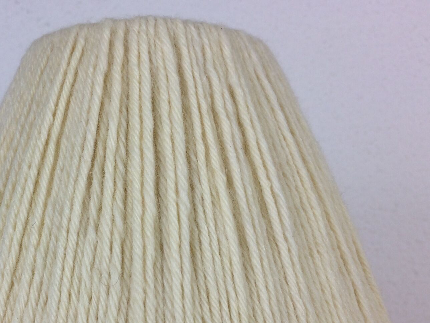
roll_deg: +0.2
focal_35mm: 45
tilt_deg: -2.3
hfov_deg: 41.5
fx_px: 559
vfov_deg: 31.7
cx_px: 141
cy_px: 235
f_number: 2.2
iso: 40
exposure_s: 1/100
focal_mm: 4.15
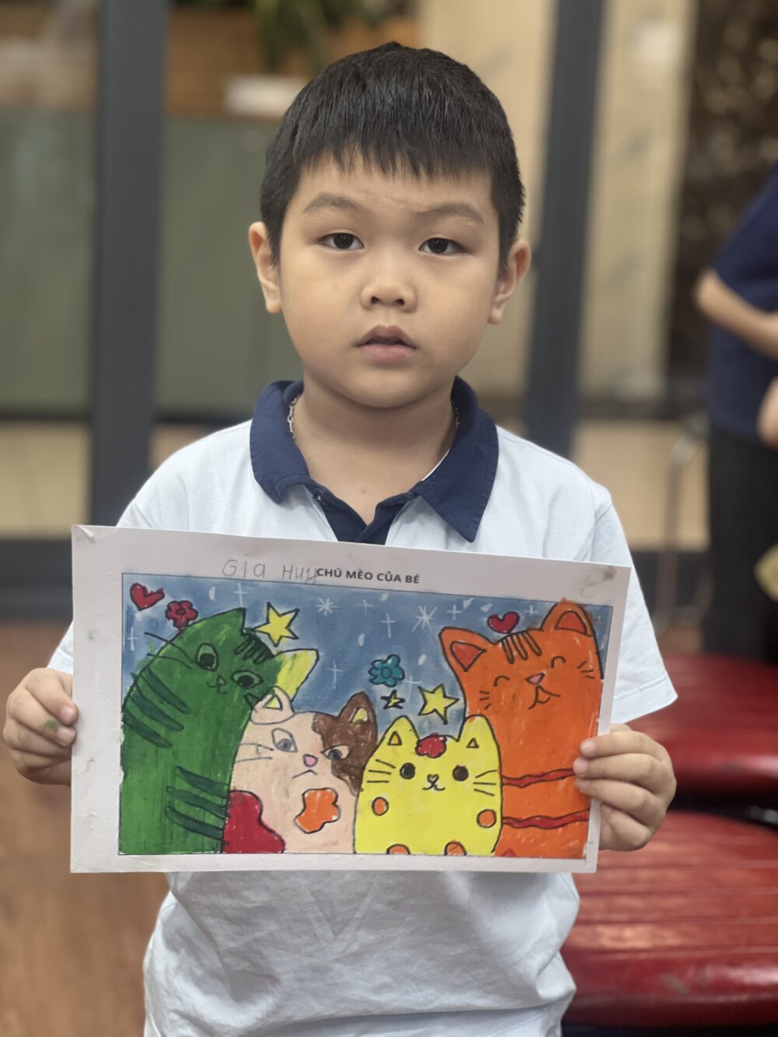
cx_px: 389
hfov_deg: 19.1
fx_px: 2307
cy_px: 518
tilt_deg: -12.2
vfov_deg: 25.3
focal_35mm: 77
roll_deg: -3.6
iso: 160
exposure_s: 1/50
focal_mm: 9
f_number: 2.8
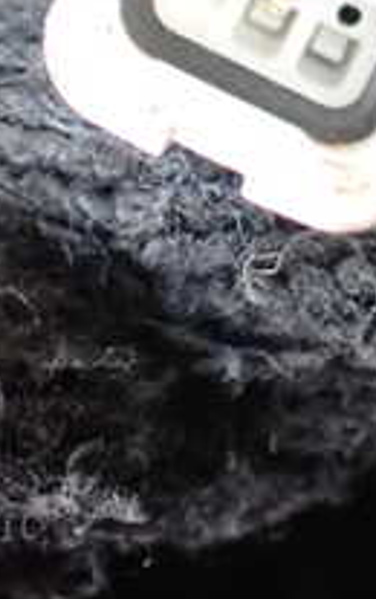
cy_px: 84
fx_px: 1503
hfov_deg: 13.9
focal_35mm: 92
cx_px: 428
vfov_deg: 22.1
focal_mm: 5.4
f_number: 2.3
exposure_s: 1/30
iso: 1600
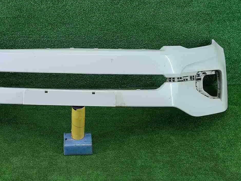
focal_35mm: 40
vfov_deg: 35.9
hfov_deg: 46.1
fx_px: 278
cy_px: 76
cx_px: 82
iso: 59
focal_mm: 5.4
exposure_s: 1/50
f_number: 1.8
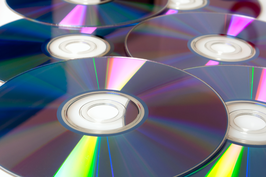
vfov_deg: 16.5
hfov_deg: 24.6
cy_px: 88
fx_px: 609
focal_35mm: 82
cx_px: 133
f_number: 18
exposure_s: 1/80
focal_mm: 55
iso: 200
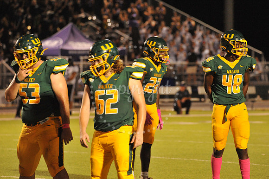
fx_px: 2091
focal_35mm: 280
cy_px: 90
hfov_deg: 7.4
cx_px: 134
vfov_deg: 4.9
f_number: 6.3
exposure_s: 1/160
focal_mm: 280
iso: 6400
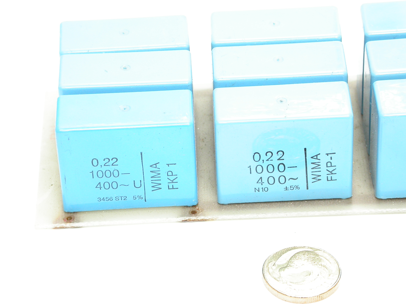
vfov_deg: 9.6
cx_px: 203
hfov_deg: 12.8
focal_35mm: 154
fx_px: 1806
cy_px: 152
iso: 100
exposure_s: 1/14.2
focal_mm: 32
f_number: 5.1
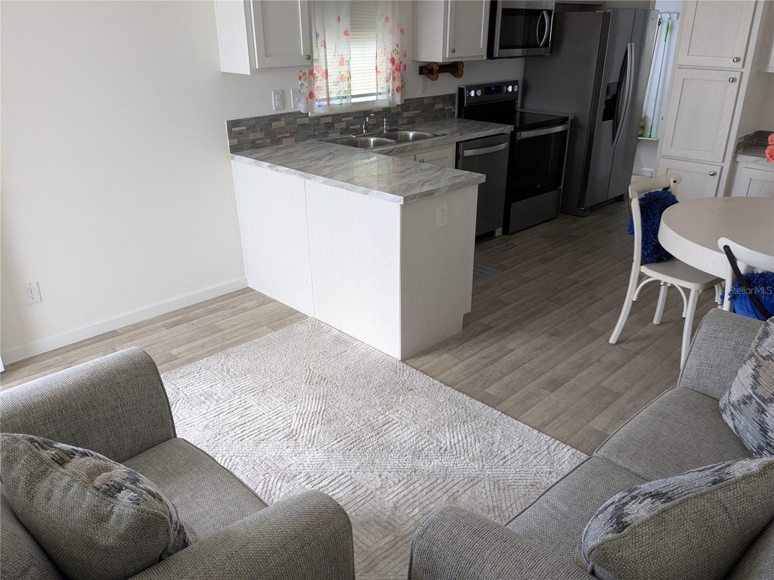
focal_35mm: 27
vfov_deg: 51.4
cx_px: 387
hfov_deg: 65.3
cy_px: 290
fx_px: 604
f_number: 1.73
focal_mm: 4.38
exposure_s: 1/120
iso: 84
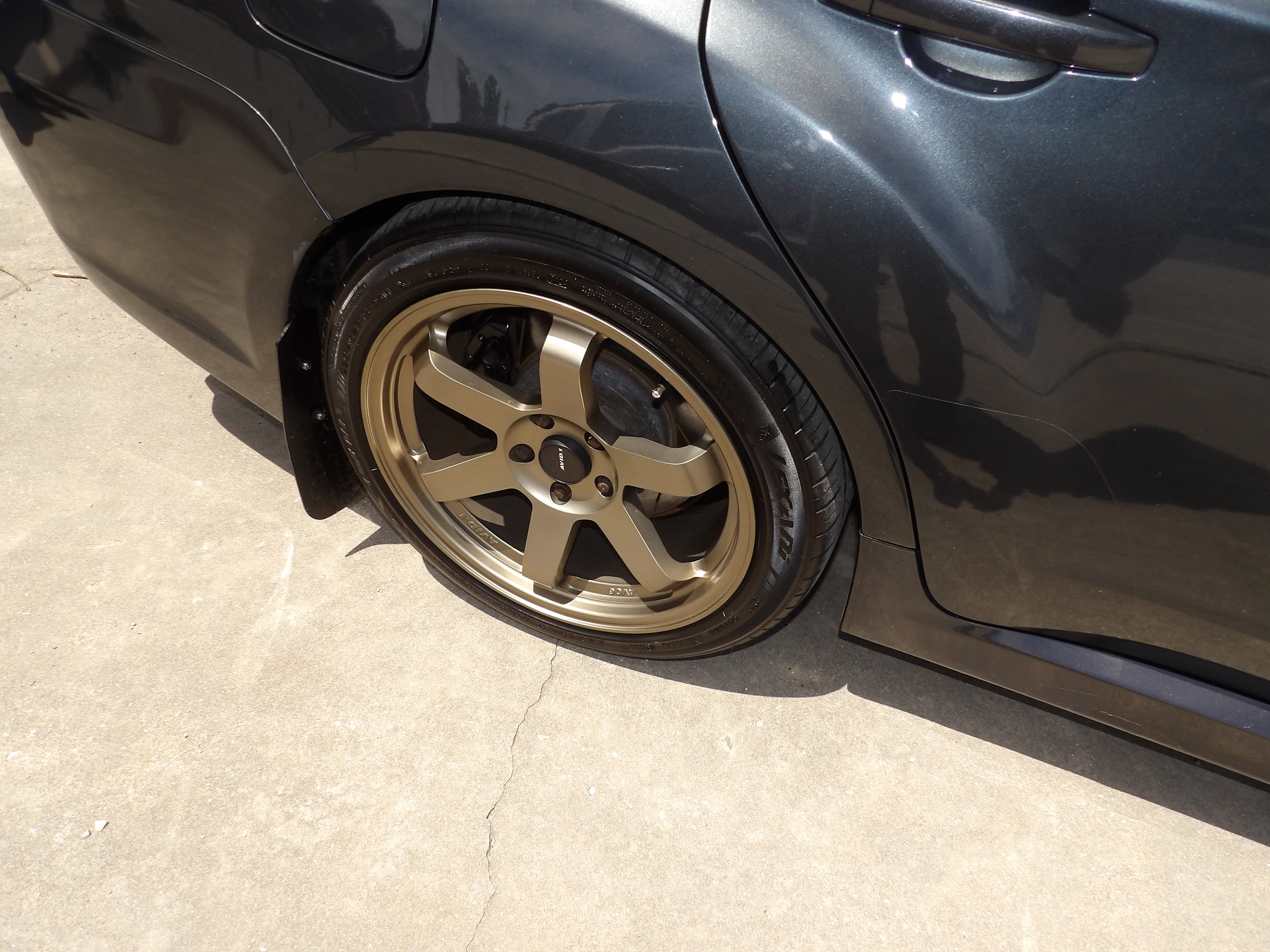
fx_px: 881
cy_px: 476
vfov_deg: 56.8
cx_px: 635
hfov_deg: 71.6
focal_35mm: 24
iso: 100
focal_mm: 4.3
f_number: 3.2
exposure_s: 1/760
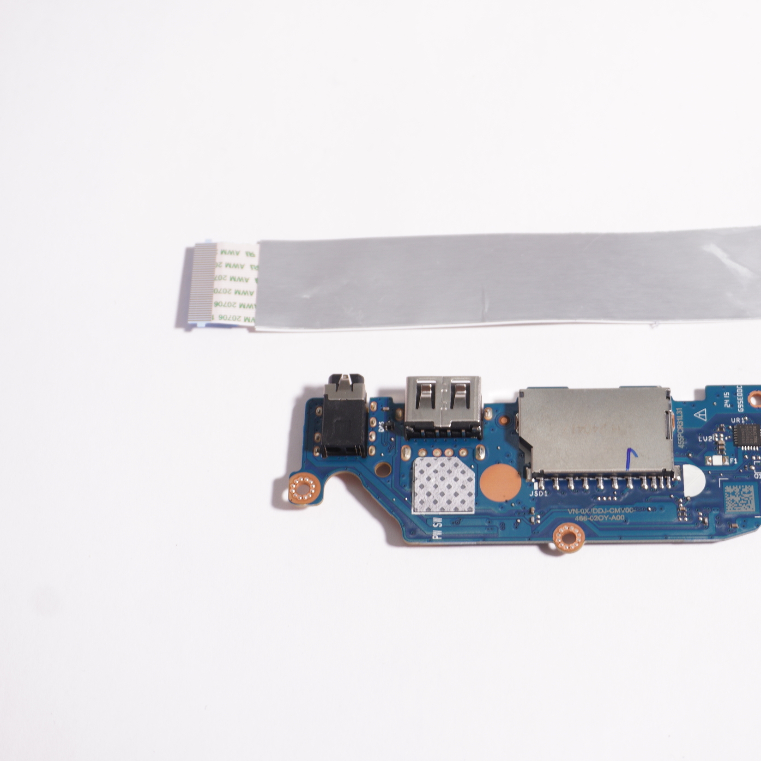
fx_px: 1682
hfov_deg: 25.3
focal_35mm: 68
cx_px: 544
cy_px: 383
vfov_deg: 25.5
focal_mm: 35
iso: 160
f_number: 5.6
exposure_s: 1/13
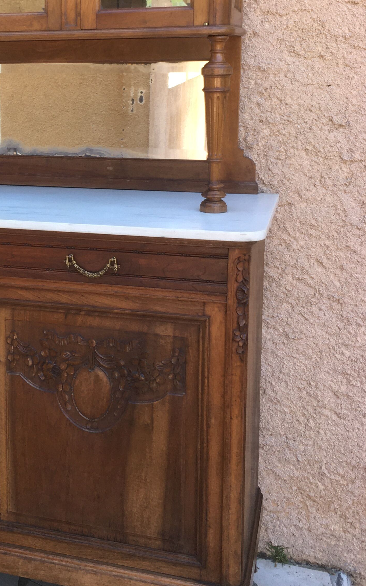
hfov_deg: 22.5
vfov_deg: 36.5
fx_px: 878
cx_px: -16
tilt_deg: -10.1
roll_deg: +1.2
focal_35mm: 55
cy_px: 187
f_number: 2.2
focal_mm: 4.15
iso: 32
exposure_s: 1/100
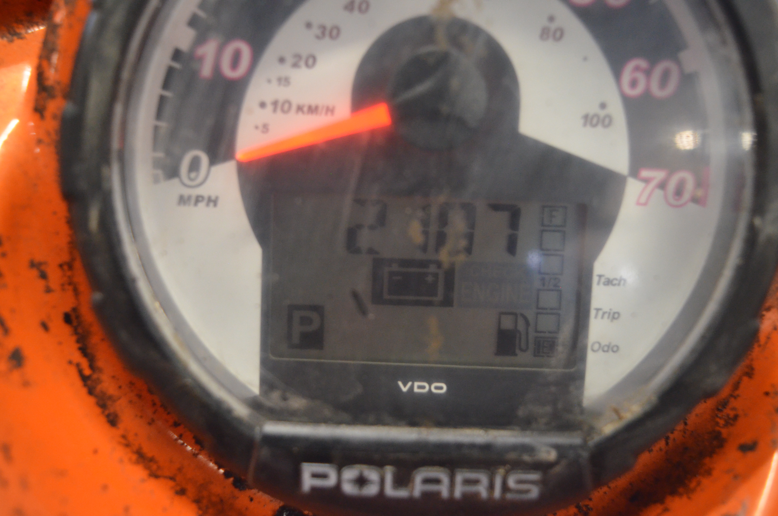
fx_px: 938
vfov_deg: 30.7
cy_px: 258
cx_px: 389
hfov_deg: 45.0
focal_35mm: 44
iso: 2500
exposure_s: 1/30
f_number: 4.2
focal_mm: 29
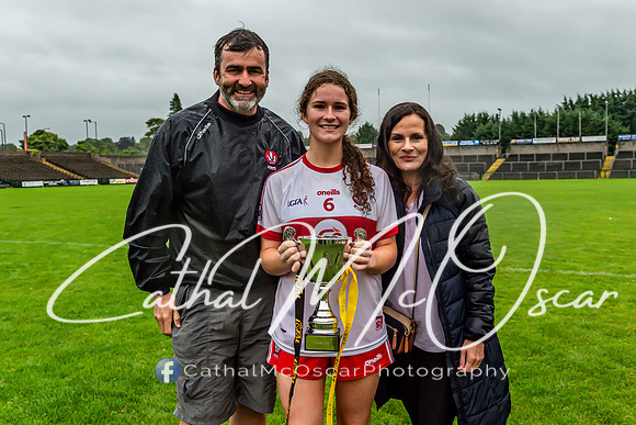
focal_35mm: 35
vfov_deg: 38.0
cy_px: 211
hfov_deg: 54.6
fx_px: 616
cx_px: 320
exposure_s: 1/100
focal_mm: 32
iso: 1250
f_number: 4
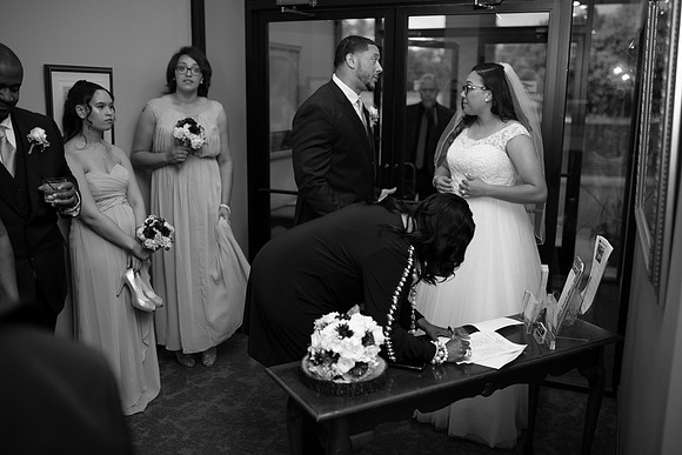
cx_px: 341
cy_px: 228
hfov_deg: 54.4
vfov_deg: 37.9
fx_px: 663
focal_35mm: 35
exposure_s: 1/125
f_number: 1.4
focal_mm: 35
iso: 400
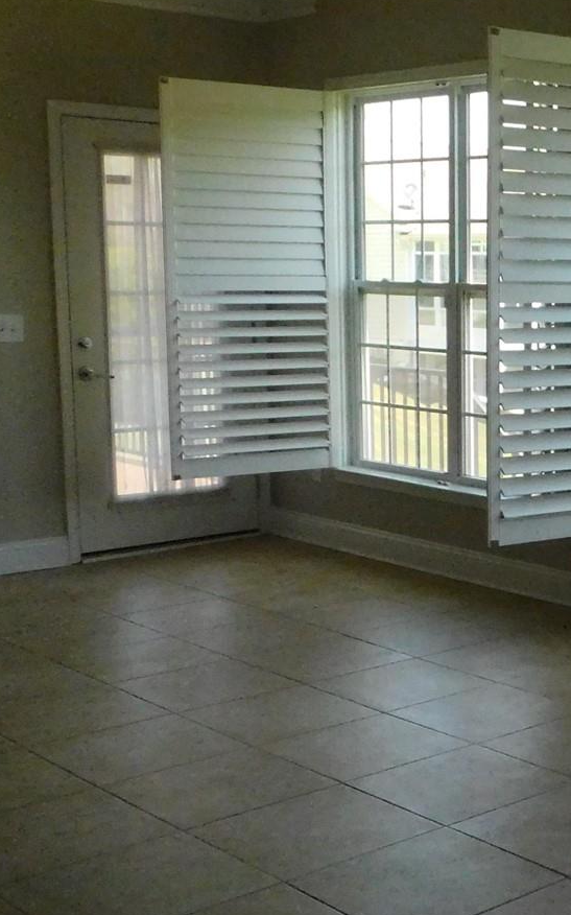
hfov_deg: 20.1
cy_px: 470
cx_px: 813
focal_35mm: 57
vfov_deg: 35.7
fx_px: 1420
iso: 800
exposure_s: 1/1000
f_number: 3
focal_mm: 4
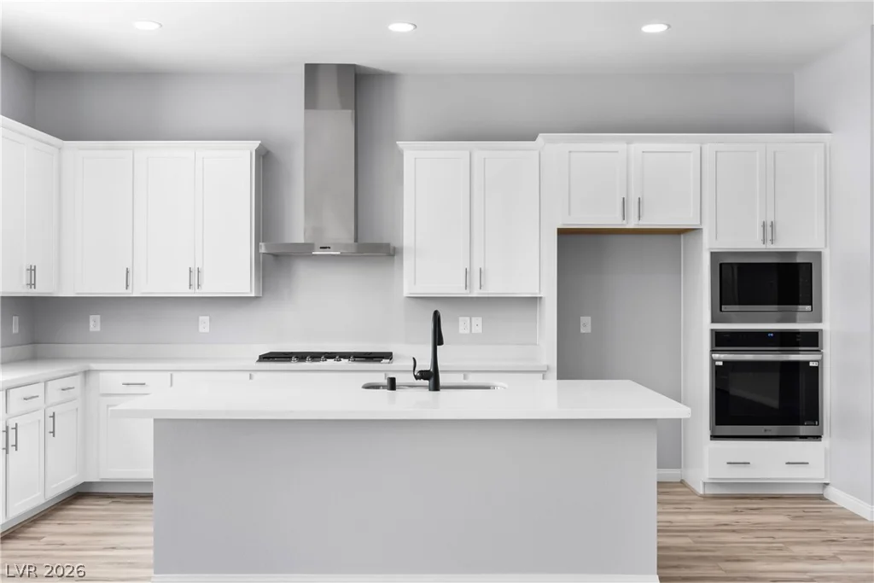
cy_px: 292
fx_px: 898
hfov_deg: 51.9
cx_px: 437
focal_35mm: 37
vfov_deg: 36.0
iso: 500
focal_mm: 25
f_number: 8
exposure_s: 1/20
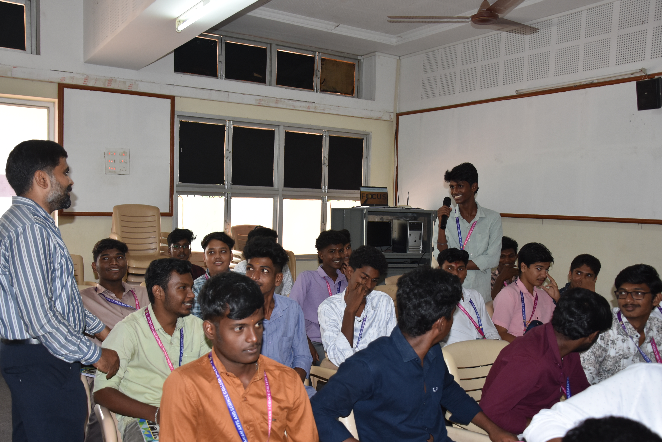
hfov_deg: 56.4
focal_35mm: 34
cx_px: 313
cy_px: 234
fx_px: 617
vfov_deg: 39.4
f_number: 3.8
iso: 400
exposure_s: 1/60
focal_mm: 21
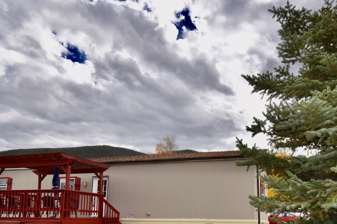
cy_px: 185
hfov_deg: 57.7
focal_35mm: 32
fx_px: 300
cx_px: 218
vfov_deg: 39.2
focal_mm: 12
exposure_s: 1/200
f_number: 9
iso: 100
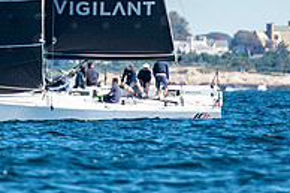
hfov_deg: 1.1
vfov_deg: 0.7
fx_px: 15212
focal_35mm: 1890
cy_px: -94
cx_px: 62
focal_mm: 400
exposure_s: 1/1600
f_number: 5
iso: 320
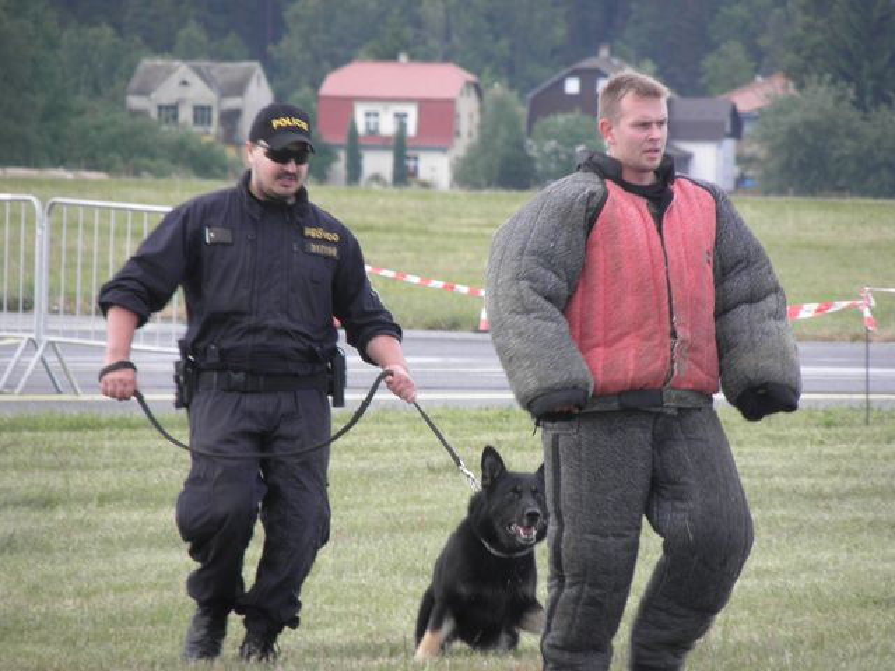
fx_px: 14194
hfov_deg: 3.6
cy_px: 336
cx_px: 448
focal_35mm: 549
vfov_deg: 2.7
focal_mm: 97.84
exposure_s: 1/100
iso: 125
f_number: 5
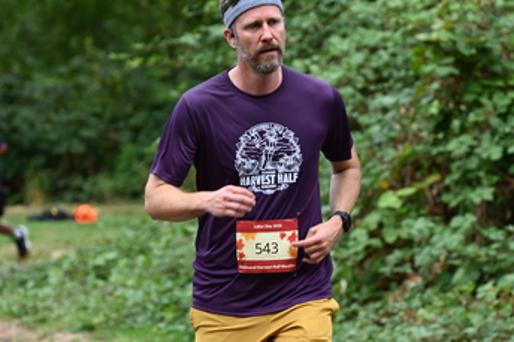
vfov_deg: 4.3
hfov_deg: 6.4
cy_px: 196
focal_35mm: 320
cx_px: 253
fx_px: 4566
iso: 400
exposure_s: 1/320
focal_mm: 200
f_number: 6.3
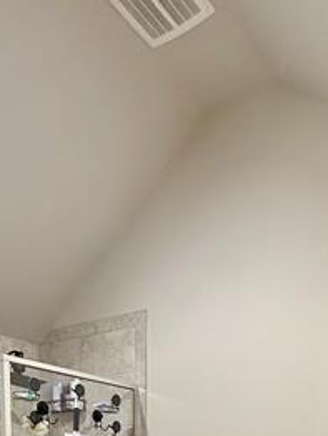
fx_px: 517
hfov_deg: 35.1
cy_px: 533
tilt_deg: -5.7
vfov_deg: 35.3
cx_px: 188
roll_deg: -0.6
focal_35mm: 41
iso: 200
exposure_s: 1/60
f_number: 2.2
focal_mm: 2.22
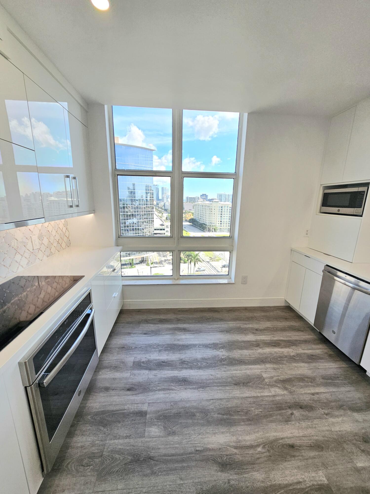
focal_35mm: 13
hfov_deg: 89.9
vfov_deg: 106.2
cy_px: 247
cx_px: 185
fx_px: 185
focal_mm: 2.2
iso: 50
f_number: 2.2
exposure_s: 1/244
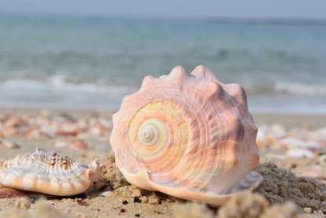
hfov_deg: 25.8
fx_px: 704
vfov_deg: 17.5
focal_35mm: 78
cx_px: 89
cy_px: 75
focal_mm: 35
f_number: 8
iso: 125
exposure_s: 1/500
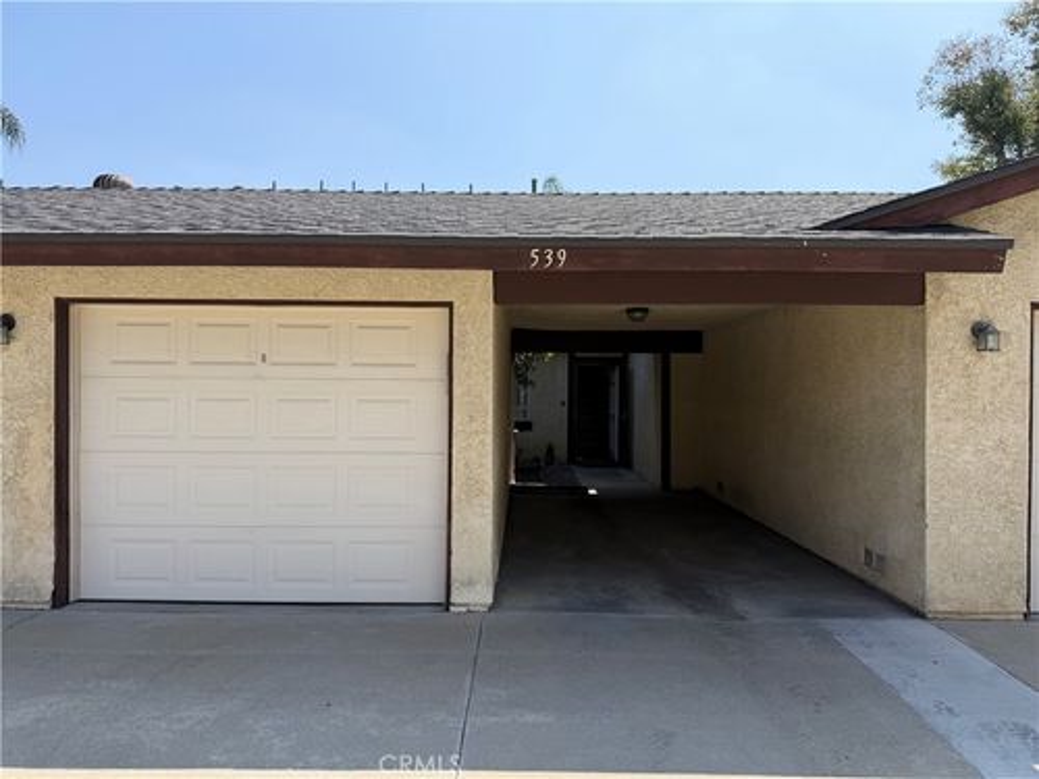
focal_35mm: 24
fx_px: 720
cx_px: 520
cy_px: 390
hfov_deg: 71.6
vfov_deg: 56.8
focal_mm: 6.76
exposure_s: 1/4673
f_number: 1.78
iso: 80
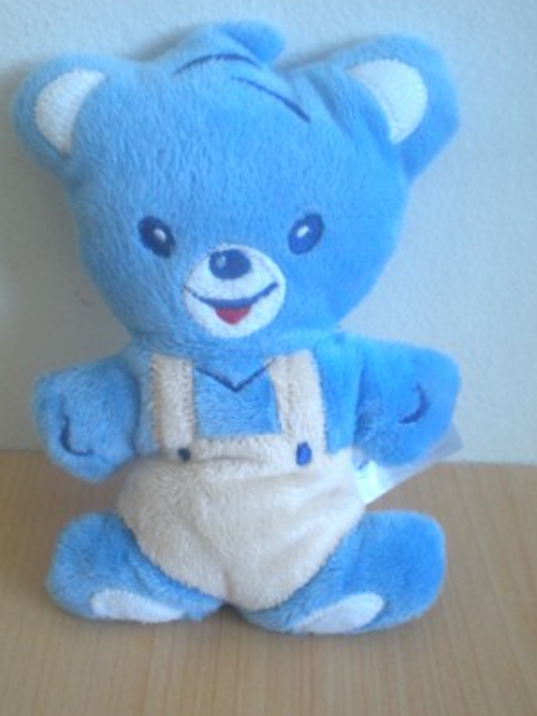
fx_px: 1035
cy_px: 370
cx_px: 223
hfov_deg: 29.0
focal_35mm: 50
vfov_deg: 38.2
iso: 200
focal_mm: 6.3
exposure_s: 1/40
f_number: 3.1
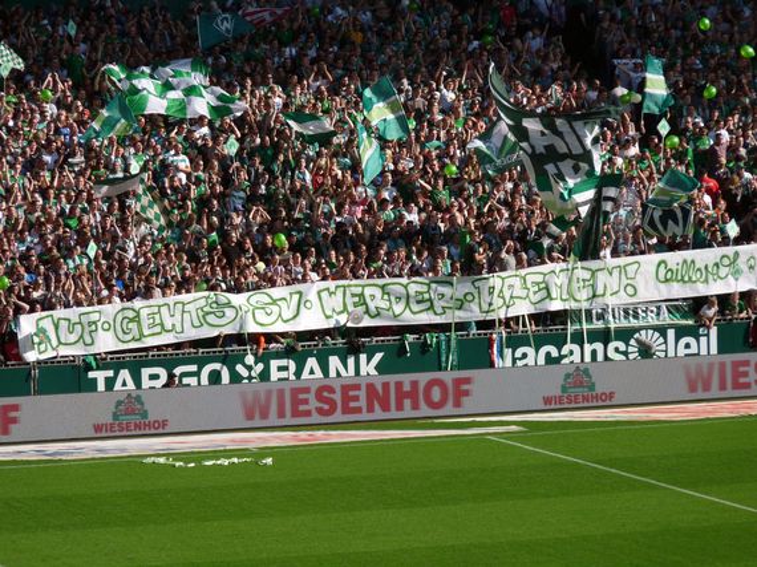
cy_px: 284
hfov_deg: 6.8
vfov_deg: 5.1
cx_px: 378
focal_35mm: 293
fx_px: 6405
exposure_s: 1/800
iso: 100
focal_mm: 52.1
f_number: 4
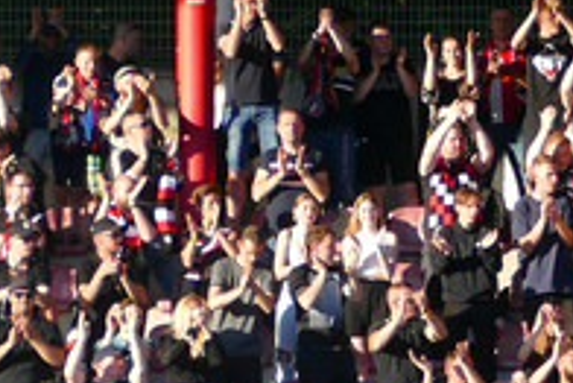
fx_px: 12965
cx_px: 1301
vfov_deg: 1.7
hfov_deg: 2.5
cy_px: 192
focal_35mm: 814
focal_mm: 50.69
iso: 125
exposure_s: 1/400
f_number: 3.9
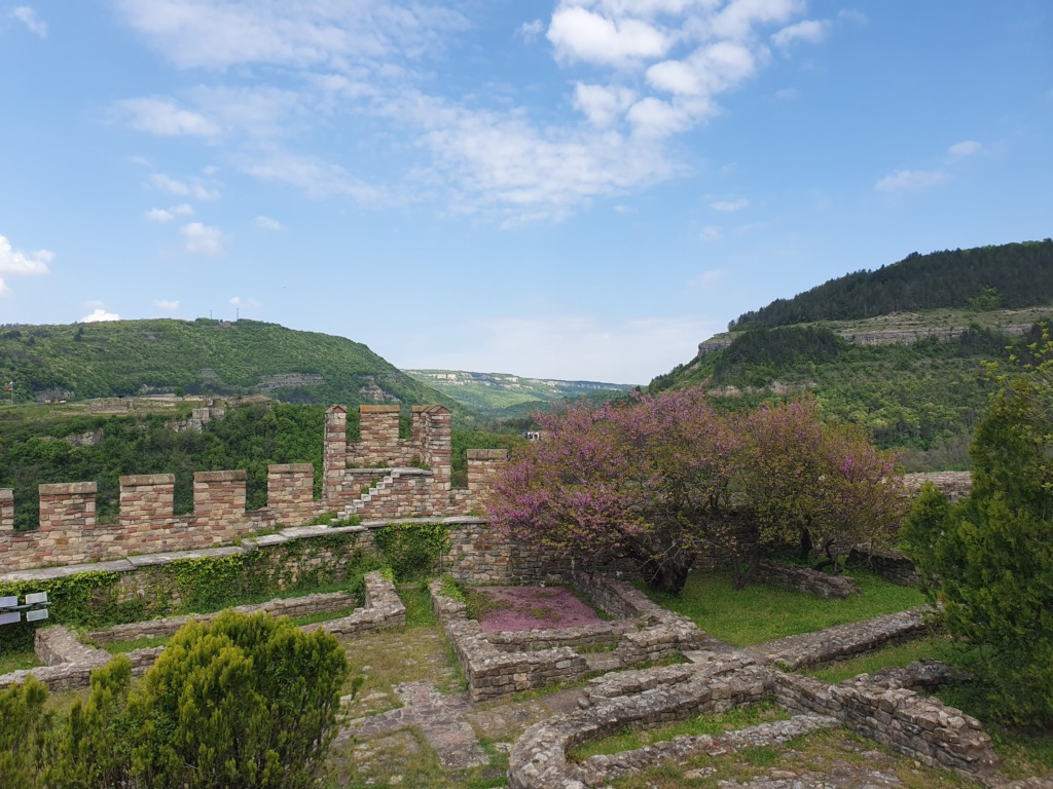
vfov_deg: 53.1
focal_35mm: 26
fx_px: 791
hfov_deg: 67.3
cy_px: 394
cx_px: 526
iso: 50
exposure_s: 1/1072
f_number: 2.4
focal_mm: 4.32
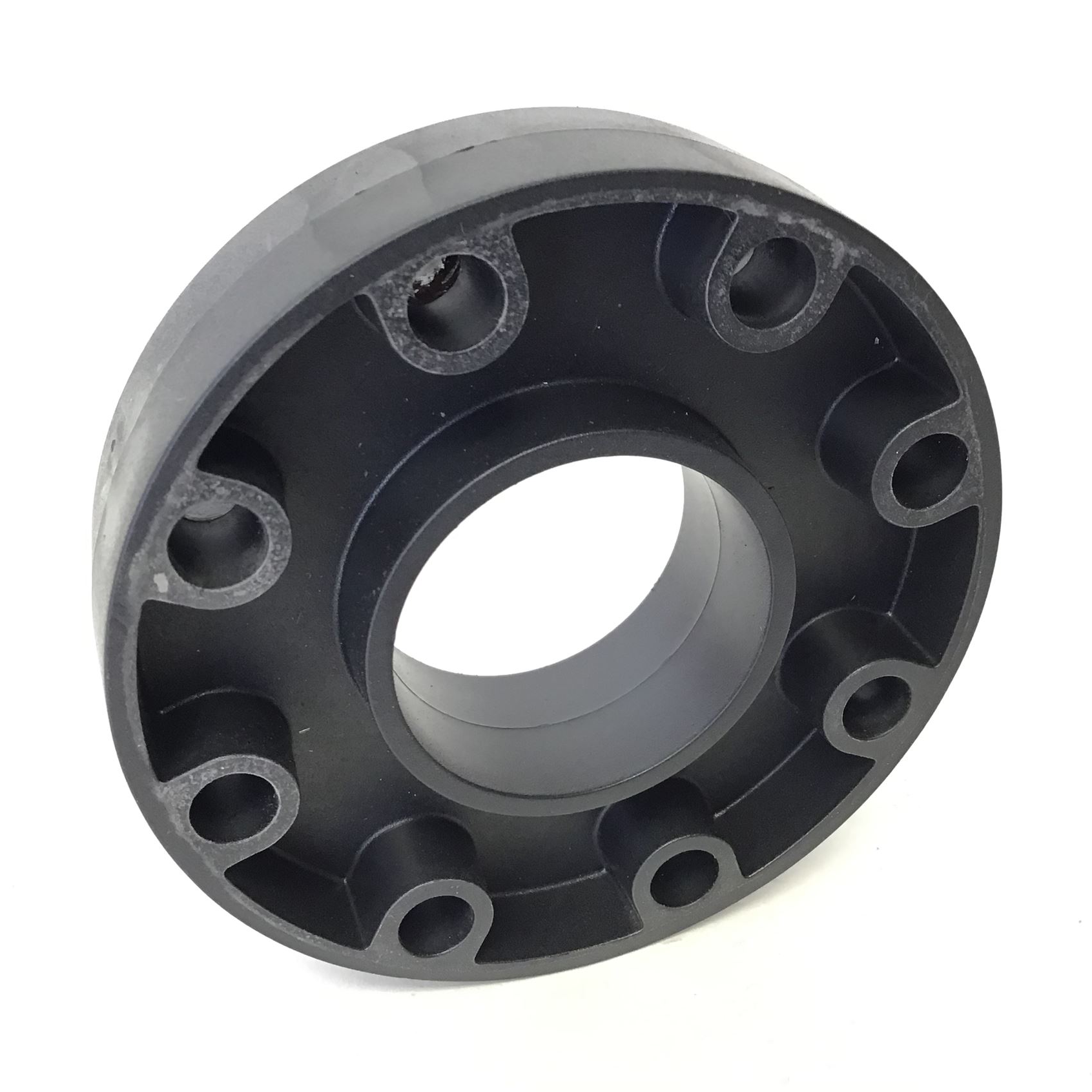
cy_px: 540
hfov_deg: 44.9
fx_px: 1321
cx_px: 499
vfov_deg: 44.9
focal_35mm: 37
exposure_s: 1/30
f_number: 2.4
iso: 40
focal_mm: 3.3
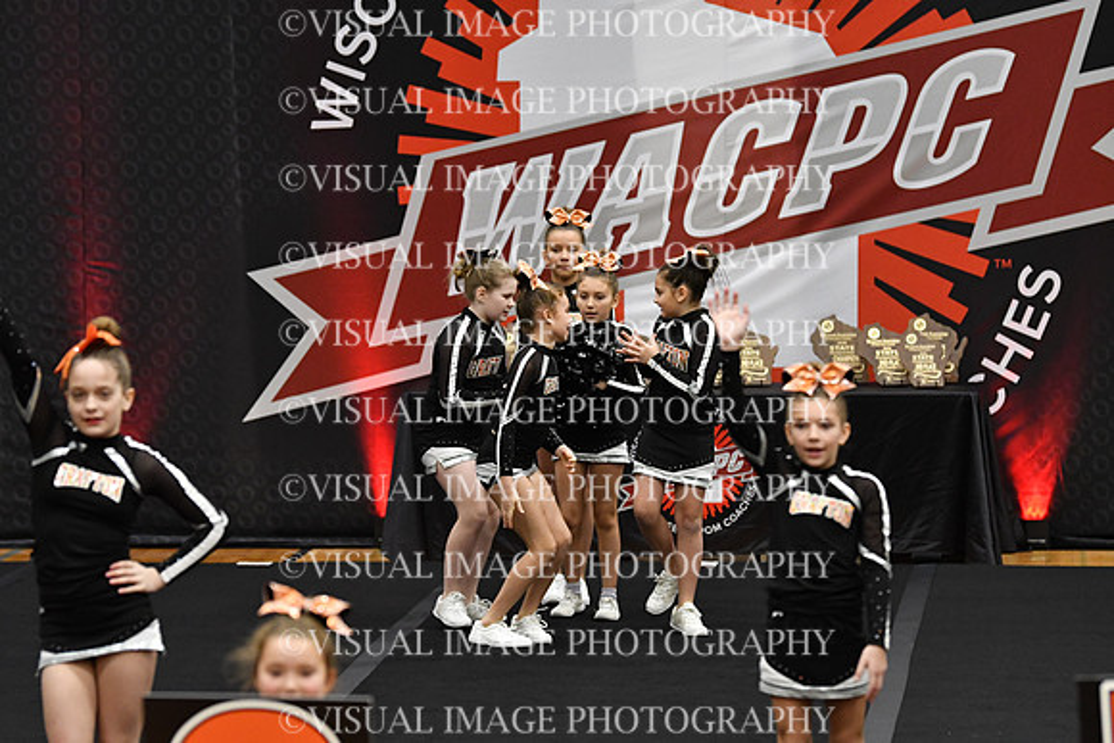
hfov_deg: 11.0
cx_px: 557
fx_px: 5788
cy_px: 372
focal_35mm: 187
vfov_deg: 7.3
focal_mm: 125
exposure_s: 1/800
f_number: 2.8
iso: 4000
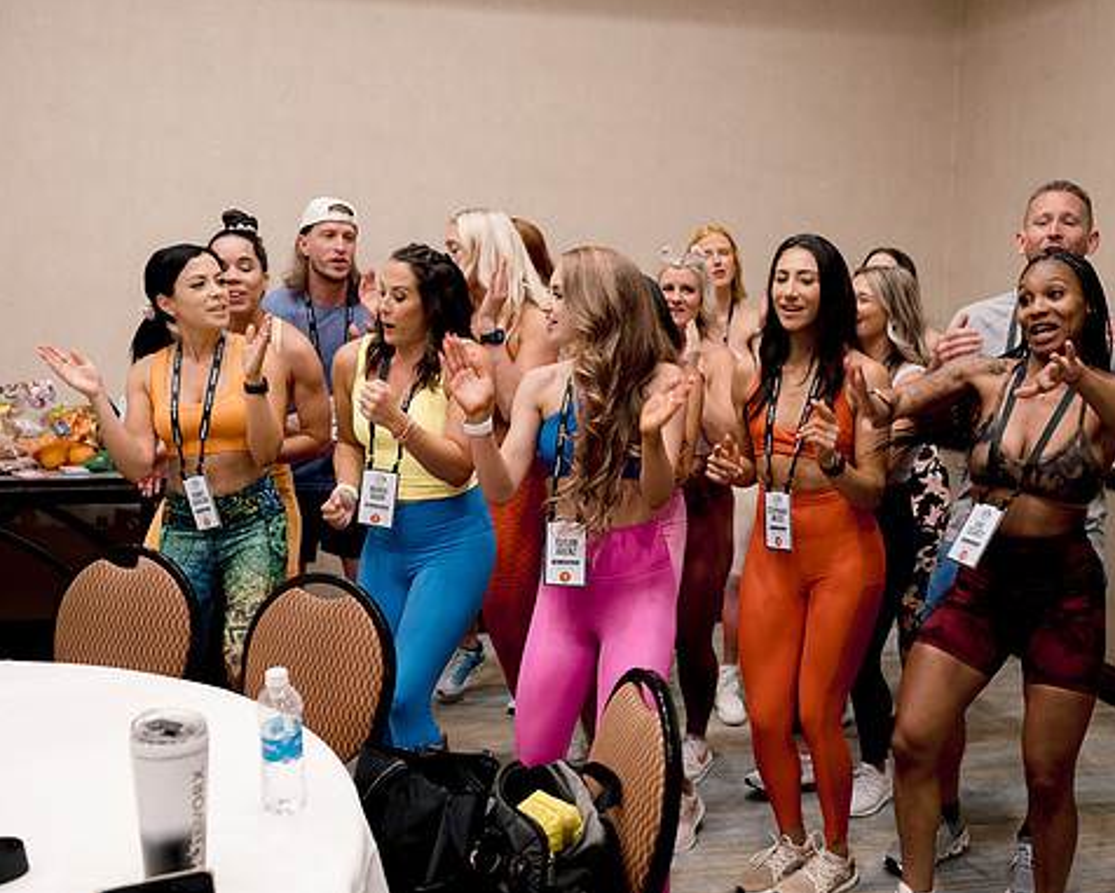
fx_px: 1320
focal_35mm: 40
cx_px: 600
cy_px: 444
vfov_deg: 37.3
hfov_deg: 45.7
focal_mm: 35
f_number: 2.8
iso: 800
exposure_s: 1/200
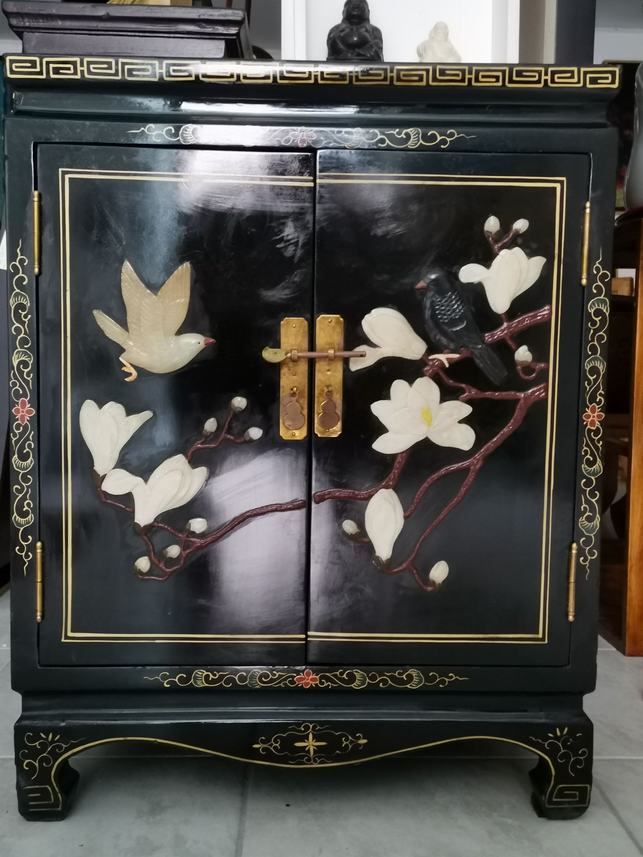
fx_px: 842
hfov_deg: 41.8
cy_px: 428
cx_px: 322
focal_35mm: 34
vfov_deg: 54.0
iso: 640
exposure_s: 1/33.3
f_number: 1.8
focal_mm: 4.75
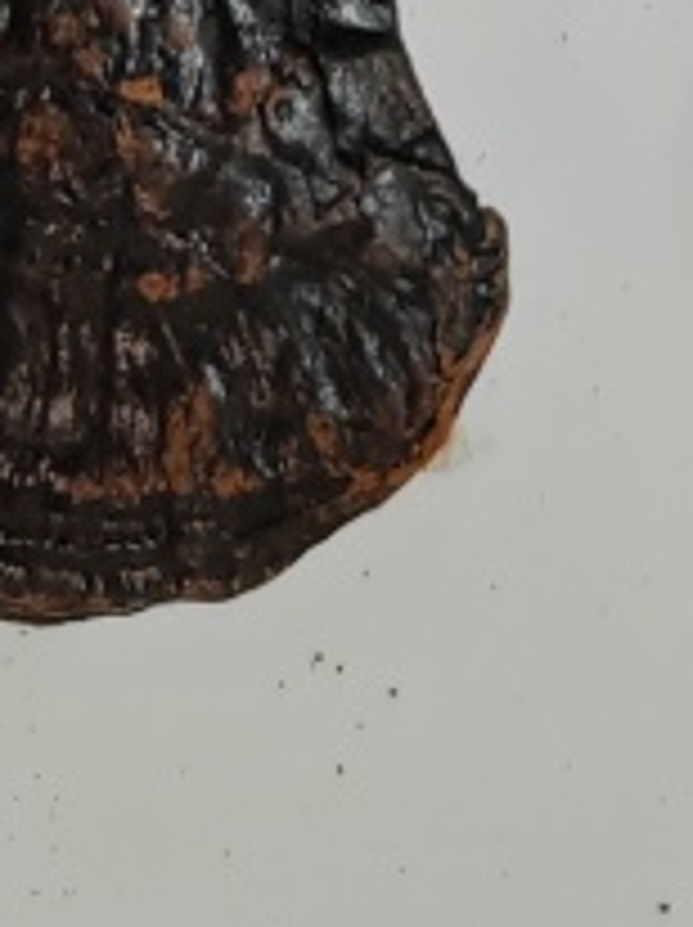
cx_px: 801
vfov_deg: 11.4
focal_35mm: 140
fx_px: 3745
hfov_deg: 10.4
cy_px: -1366
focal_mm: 5.52
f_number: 1.9
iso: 320
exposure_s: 1/100
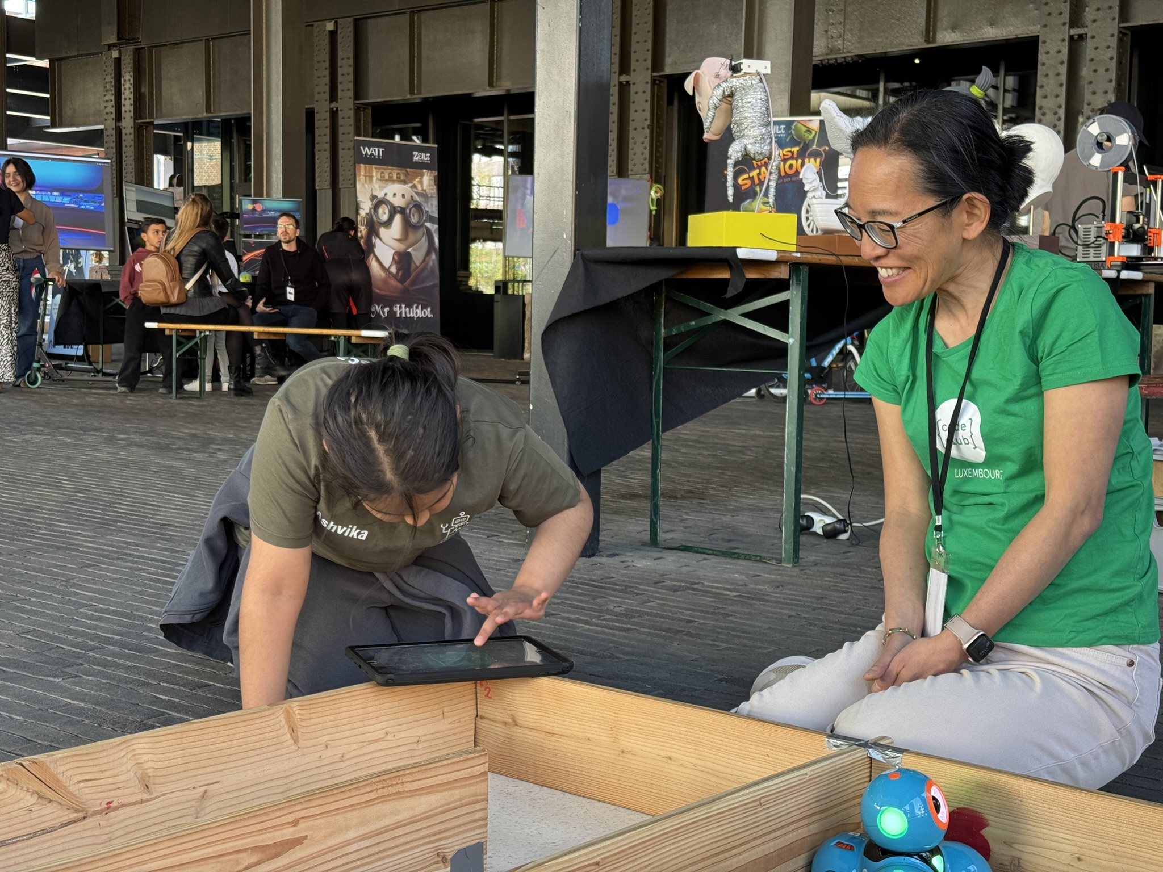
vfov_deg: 30.3
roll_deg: -1.2
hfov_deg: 39.7
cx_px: 582
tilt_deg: -4.6
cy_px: 436
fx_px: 1613
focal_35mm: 48
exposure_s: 1/109
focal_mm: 6.76
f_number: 1.78
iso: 100
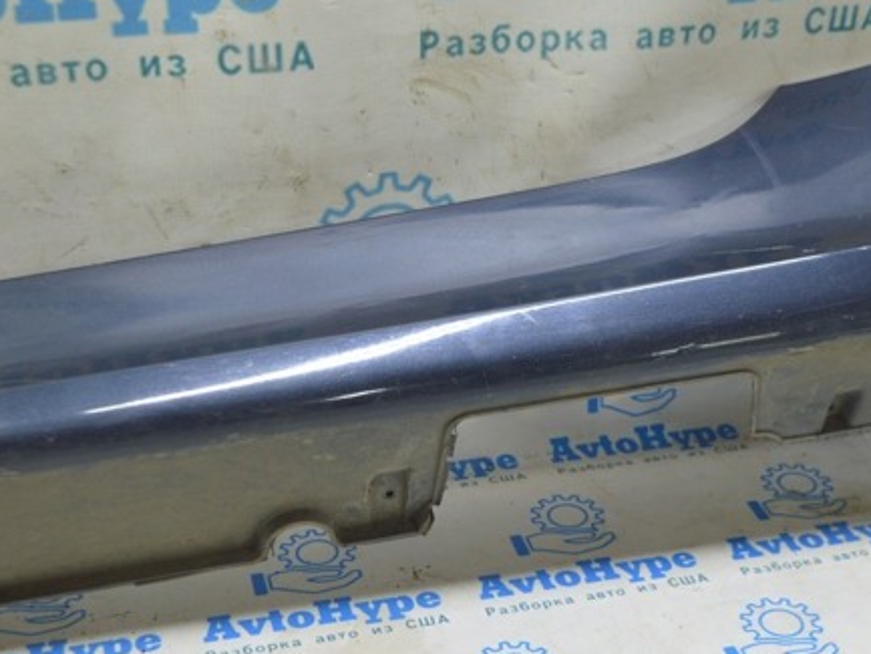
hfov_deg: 31.3
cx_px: 497
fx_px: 1553
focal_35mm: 62
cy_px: 329
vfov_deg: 23.8
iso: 400
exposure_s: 1/20
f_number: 5.6
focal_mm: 29
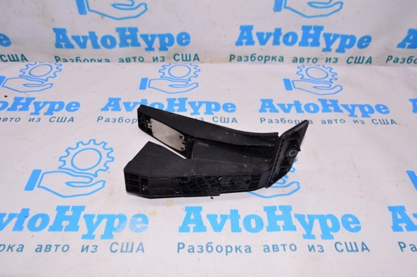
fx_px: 347
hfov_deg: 62.0
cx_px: 208
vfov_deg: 43.5
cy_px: 138
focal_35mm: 30
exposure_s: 1/200
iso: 1600
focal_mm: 20
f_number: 8
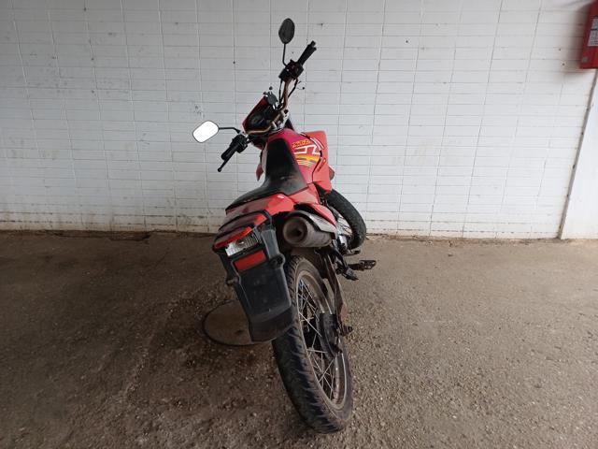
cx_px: 299
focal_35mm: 25
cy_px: 224
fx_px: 432
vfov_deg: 54.9
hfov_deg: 69.4
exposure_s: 1/100
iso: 50
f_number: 1.8
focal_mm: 4.65
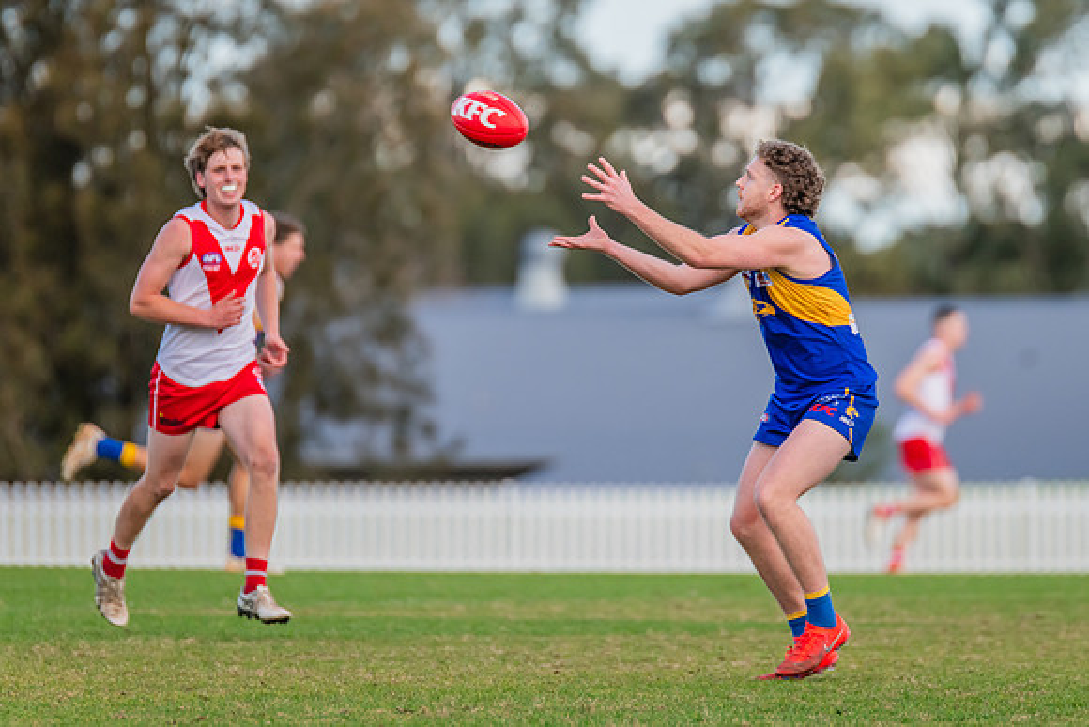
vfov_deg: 2.5
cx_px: 608
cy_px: 271
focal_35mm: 543
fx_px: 16419
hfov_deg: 3.8
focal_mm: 420
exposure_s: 1/1250
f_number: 5
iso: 800
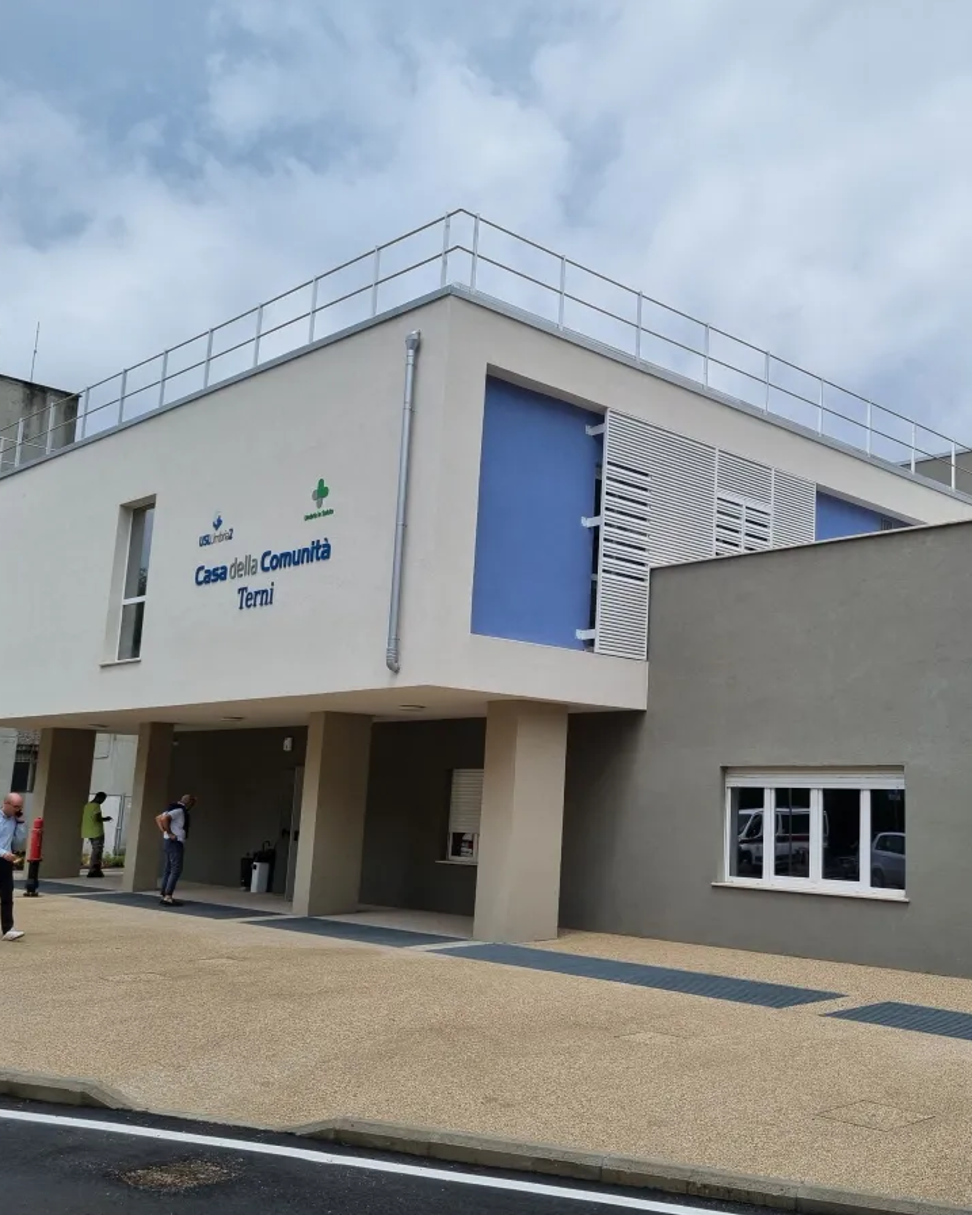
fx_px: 1222
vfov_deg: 52.8
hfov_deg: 42.5
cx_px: 685
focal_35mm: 34
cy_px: 608
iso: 50
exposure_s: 1/5216
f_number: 1.8
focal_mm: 5.4
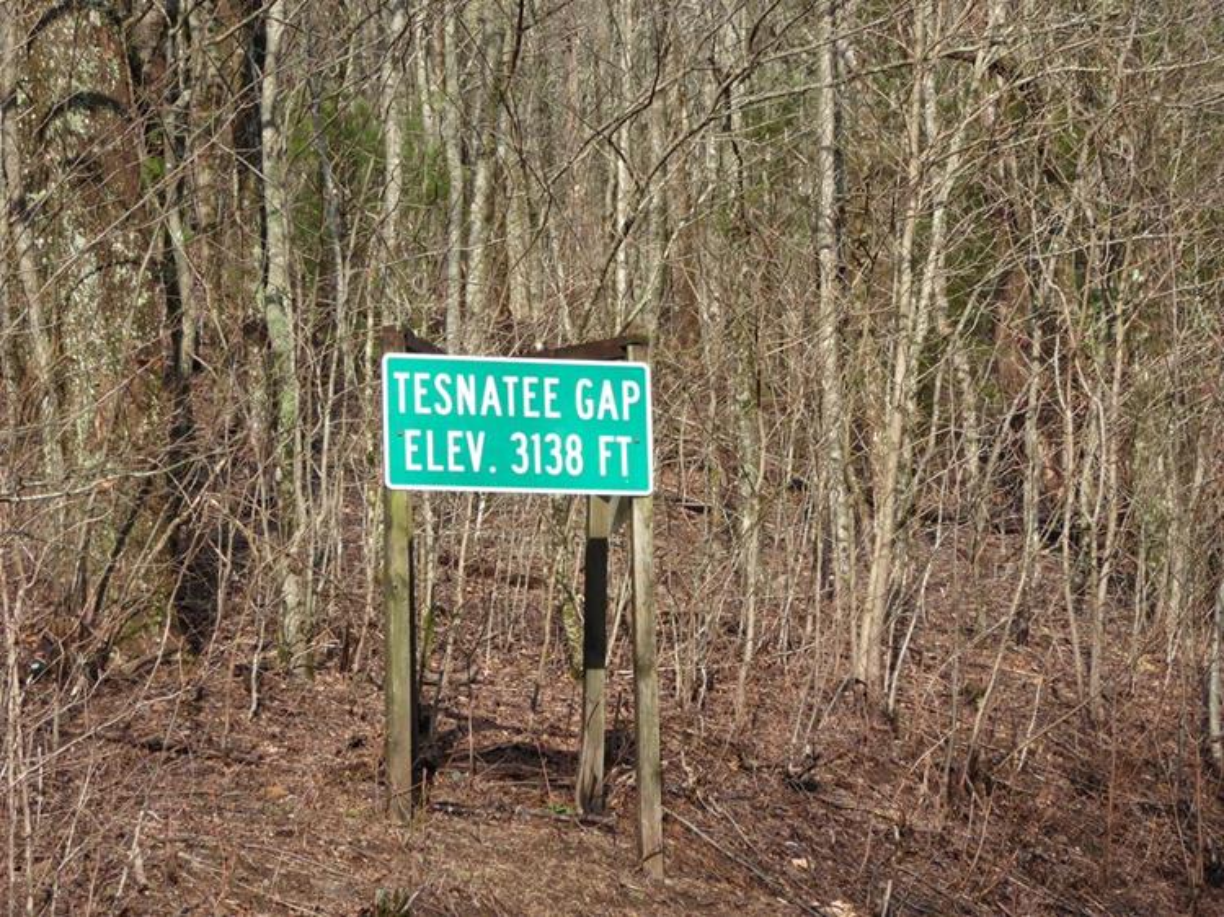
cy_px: 458
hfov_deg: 15.5
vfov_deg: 11.7
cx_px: 612
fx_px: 4489
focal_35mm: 127
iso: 100
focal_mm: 20.6
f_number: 5.1
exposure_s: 1/200
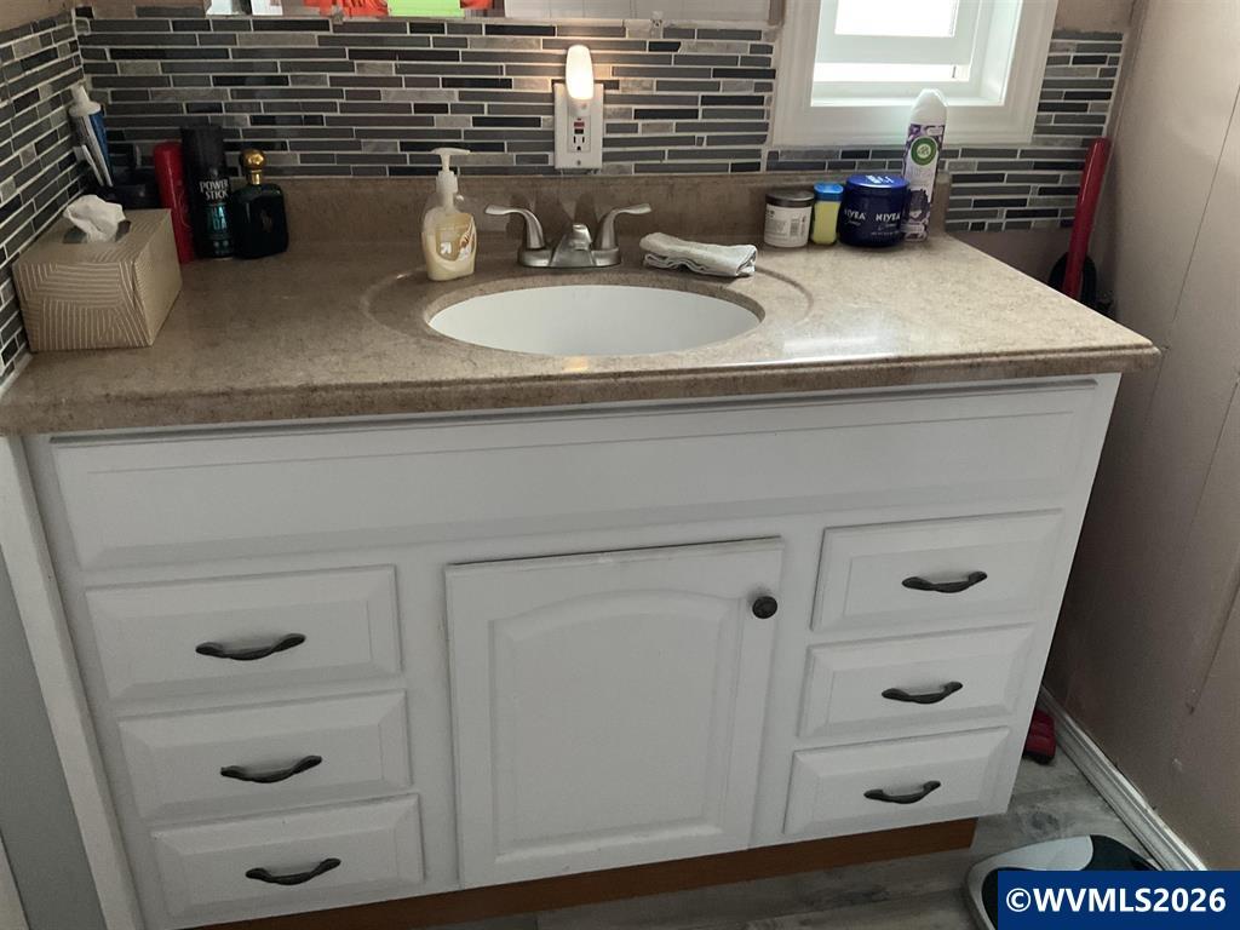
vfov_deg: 48.2
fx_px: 1039
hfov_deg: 61.7
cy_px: 465
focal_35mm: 29
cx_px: 620
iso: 320
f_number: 1.8
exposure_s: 1/30
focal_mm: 3
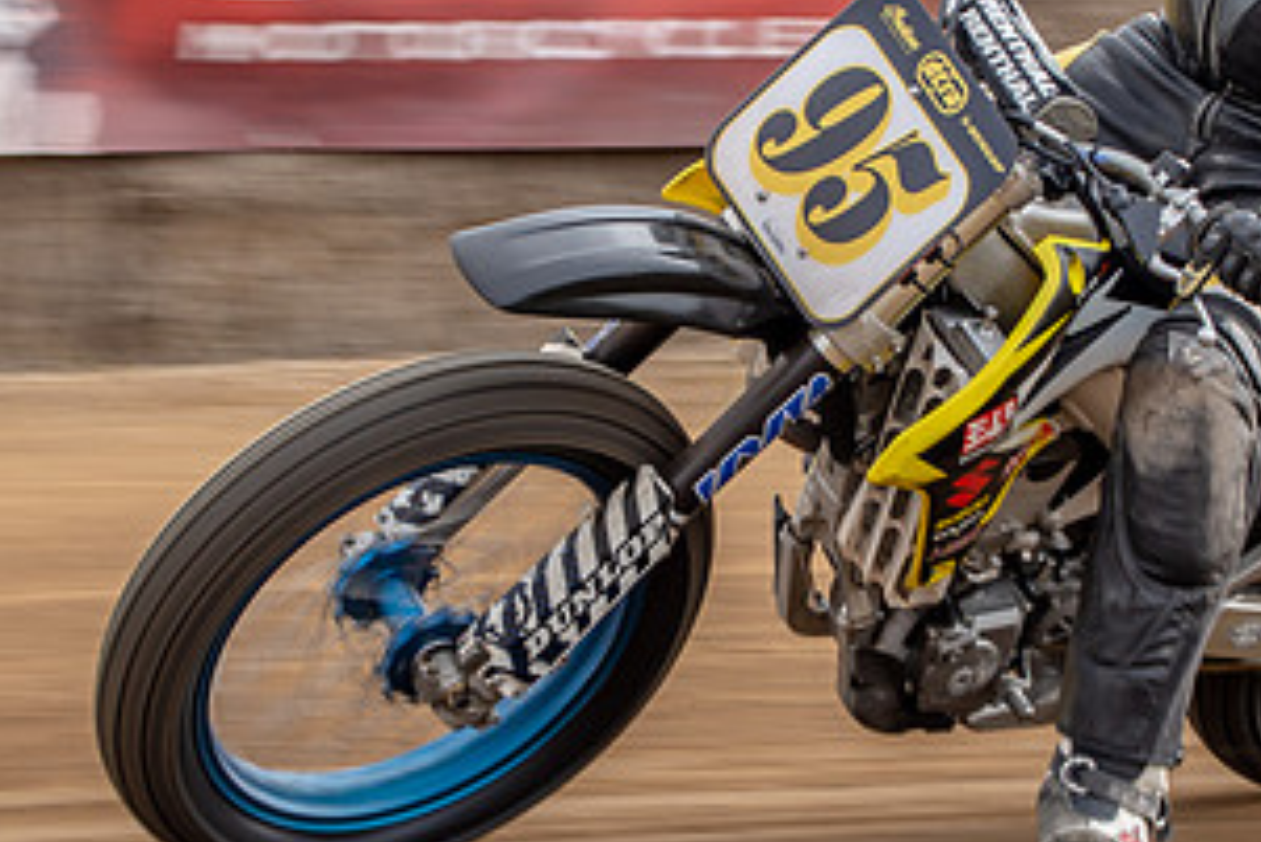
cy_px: 155
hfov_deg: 7.3
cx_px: 684
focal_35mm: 282
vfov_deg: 4.9
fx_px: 9882
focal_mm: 66
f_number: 9
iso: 125
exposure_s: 1/125
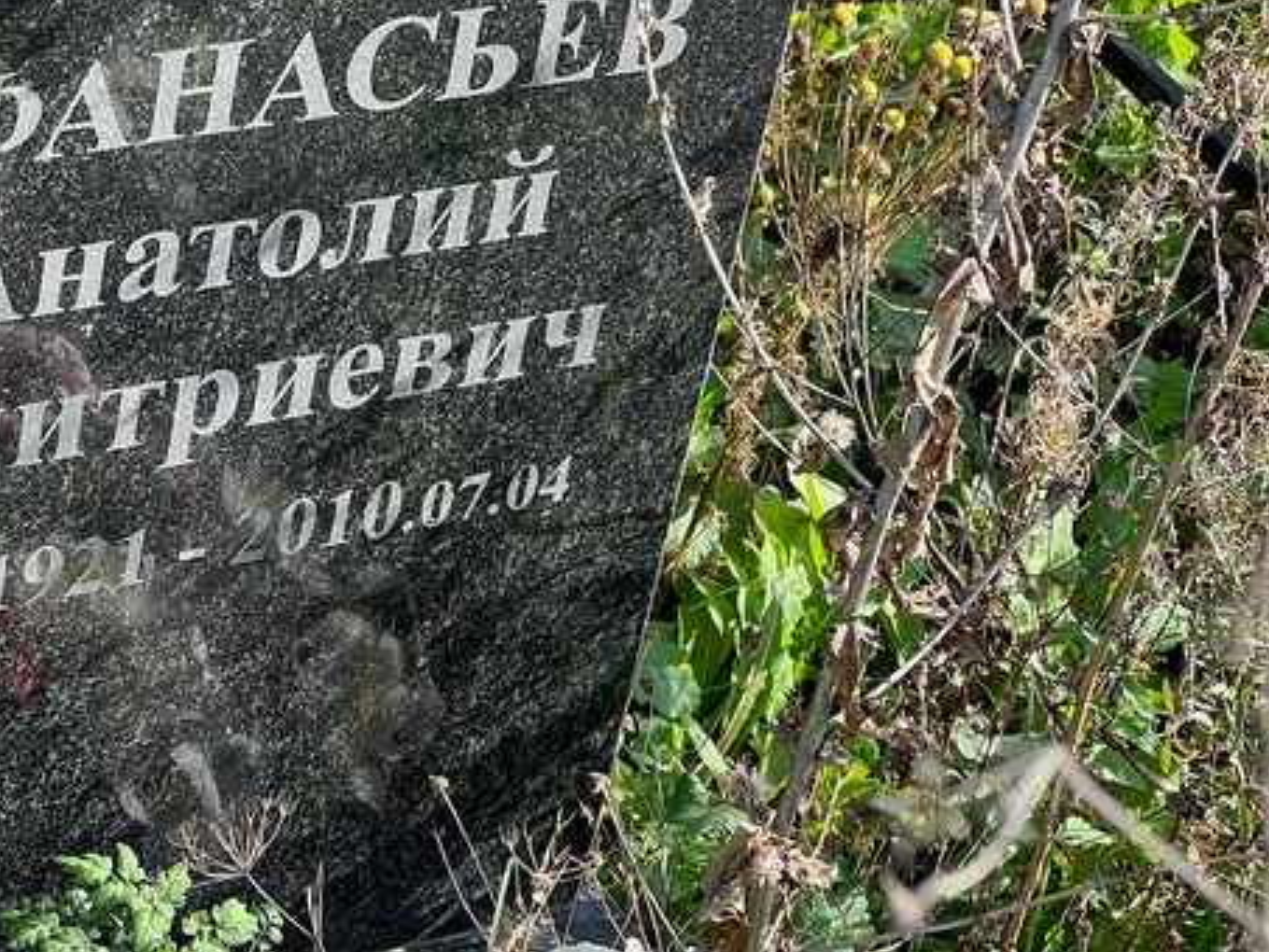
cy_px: 272
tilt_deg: -32.2
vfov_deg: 10.9
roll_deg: -11.4
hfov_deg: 14.4
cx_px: 196
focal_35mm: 136
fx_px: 4987
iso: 32
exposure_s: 1/150
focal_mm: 9
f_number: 2.8
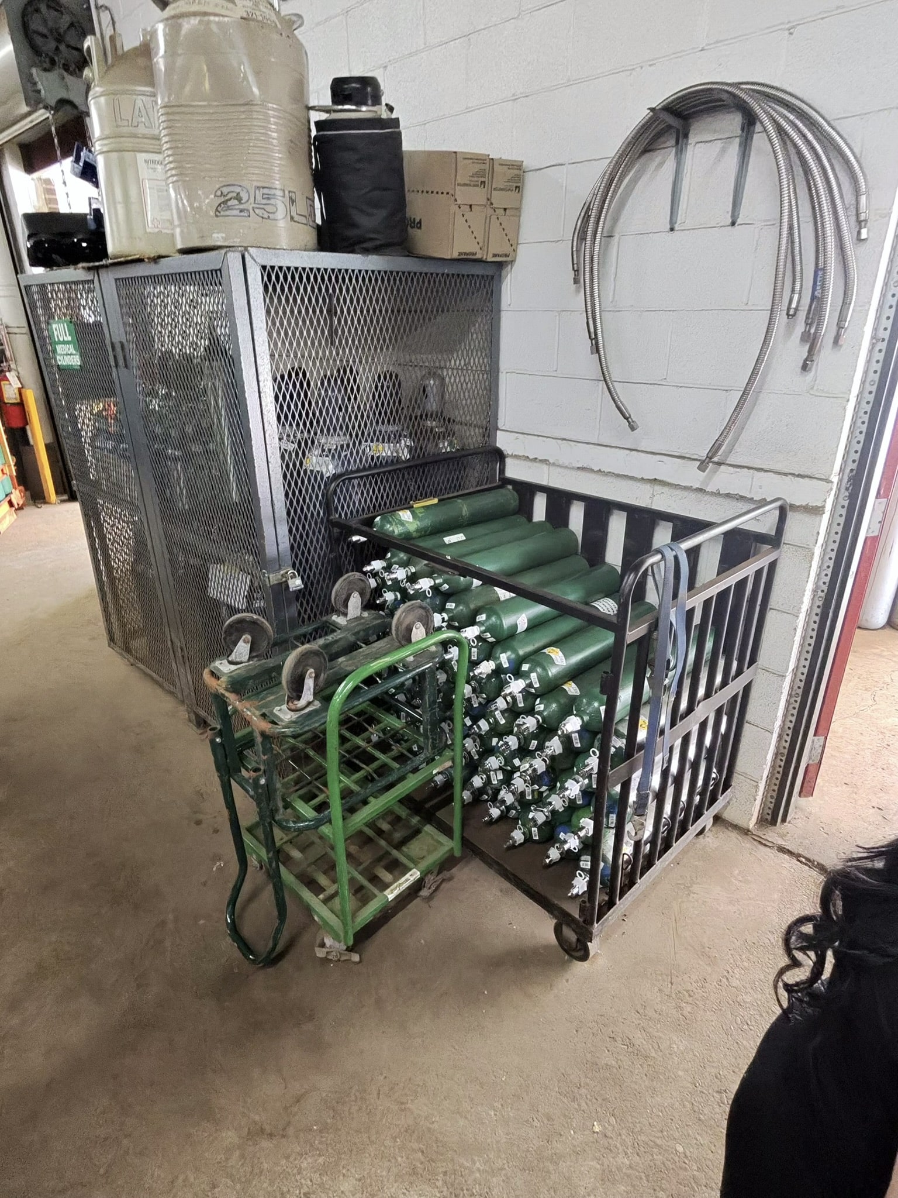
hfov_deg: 89.9
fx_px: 450
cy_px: 599
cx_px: 449
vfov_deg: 106.2
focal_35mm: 13
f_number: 2.2
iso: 575
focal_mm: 2.24
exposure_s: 1/59.9
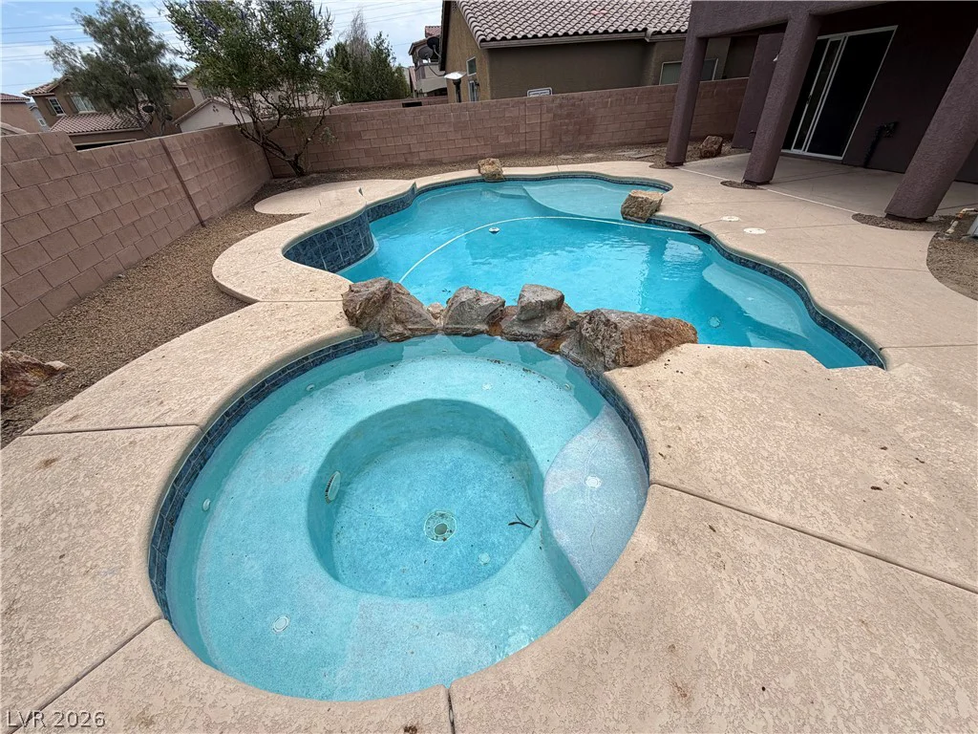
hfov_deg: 102.1
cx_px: 489
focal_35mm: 14
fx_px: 396
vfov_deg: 85.7
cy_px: 367
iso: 20
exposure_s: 1/1235
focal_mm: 2.22
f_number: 2.2
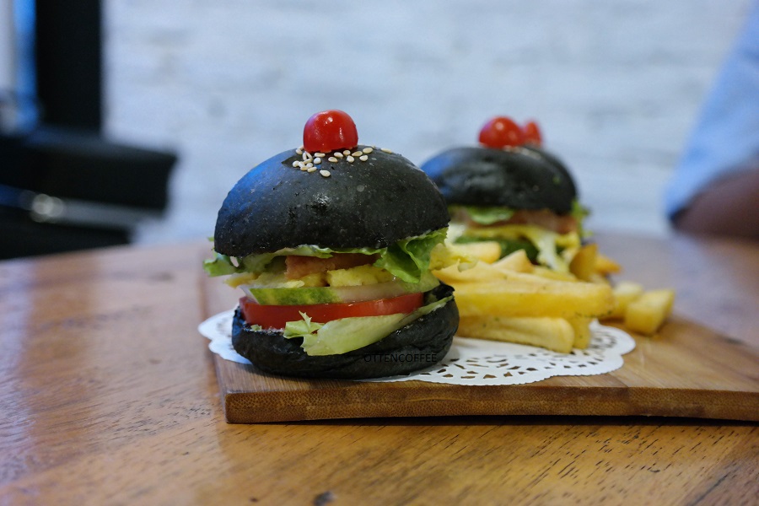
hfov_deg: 37.5
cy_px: 253
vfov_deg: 25.5
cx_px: 380
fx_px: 1117
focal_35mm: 53
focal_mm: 35
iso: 1600
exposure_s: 1/60
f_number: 4.5
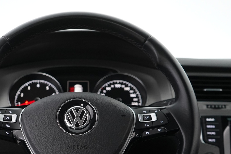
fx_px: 327
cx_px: 77
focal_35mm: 51
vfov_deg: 26.0
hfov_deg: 38.4
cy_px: 121
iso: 2500
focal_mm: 30
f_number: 3.5
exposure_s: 1/40
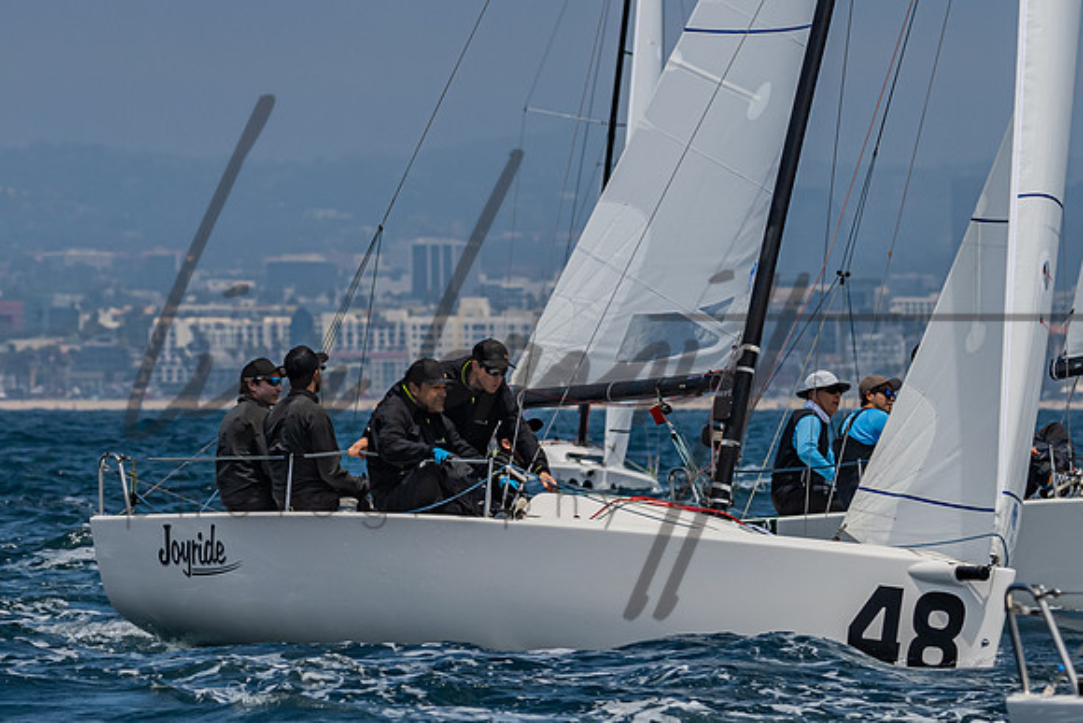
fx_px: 12096
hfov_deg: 5.1
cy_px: 418
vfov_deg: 3.4
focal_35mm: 402
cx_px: 260
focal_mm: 200
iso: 400
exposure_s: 1/2500
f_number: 6.3
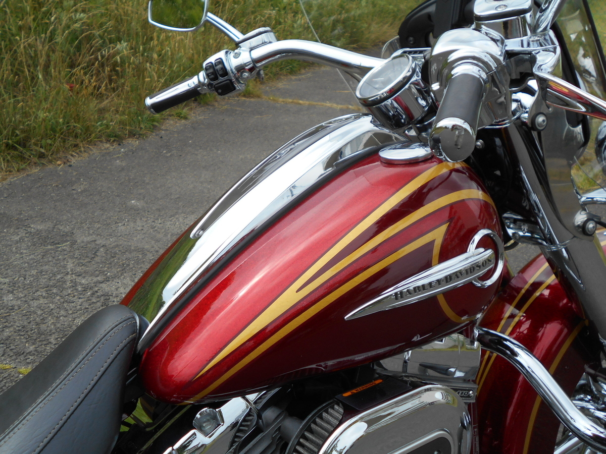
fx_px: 683
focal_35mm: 39
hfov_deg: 47.9
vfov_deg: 36.8
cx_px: 303
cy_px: 227
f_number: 3.9
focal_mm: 6.7
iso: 80
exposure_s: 1/400
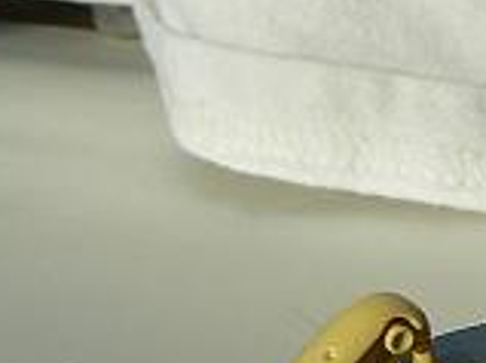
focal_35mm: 141
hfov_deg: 13.5
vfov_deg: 10.4
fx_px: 1978
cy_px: 357
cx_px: 645
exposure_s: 1/400
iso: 80
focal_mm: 5.2
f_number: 5
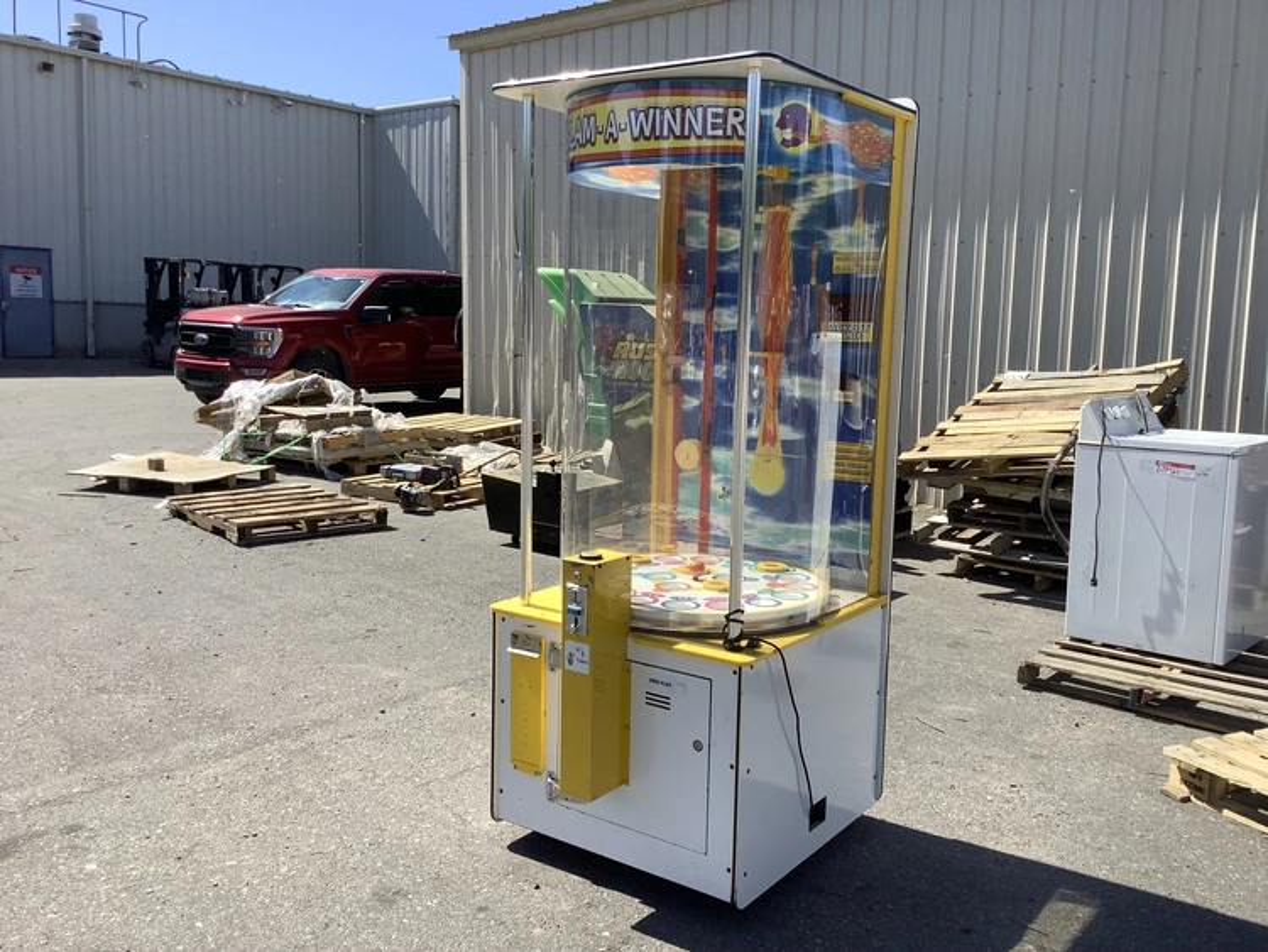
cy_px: 476
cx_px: 634
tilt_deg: -7.8
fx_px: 1136
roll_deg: -1.2
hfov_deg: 58.3
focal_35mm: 31
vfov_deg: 45.5
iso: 25
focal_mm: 3.3
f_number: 2.4
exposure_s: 1/1101
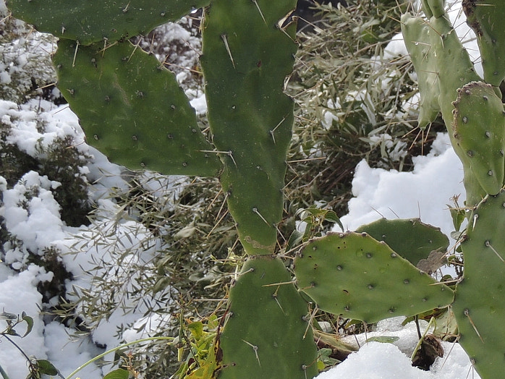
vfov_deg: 11.8
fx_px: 1839
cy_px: 198
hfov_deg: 15.4
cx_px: 475
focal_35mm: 126
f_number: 3.7
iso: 100
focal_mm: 9.8
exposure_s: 1/500
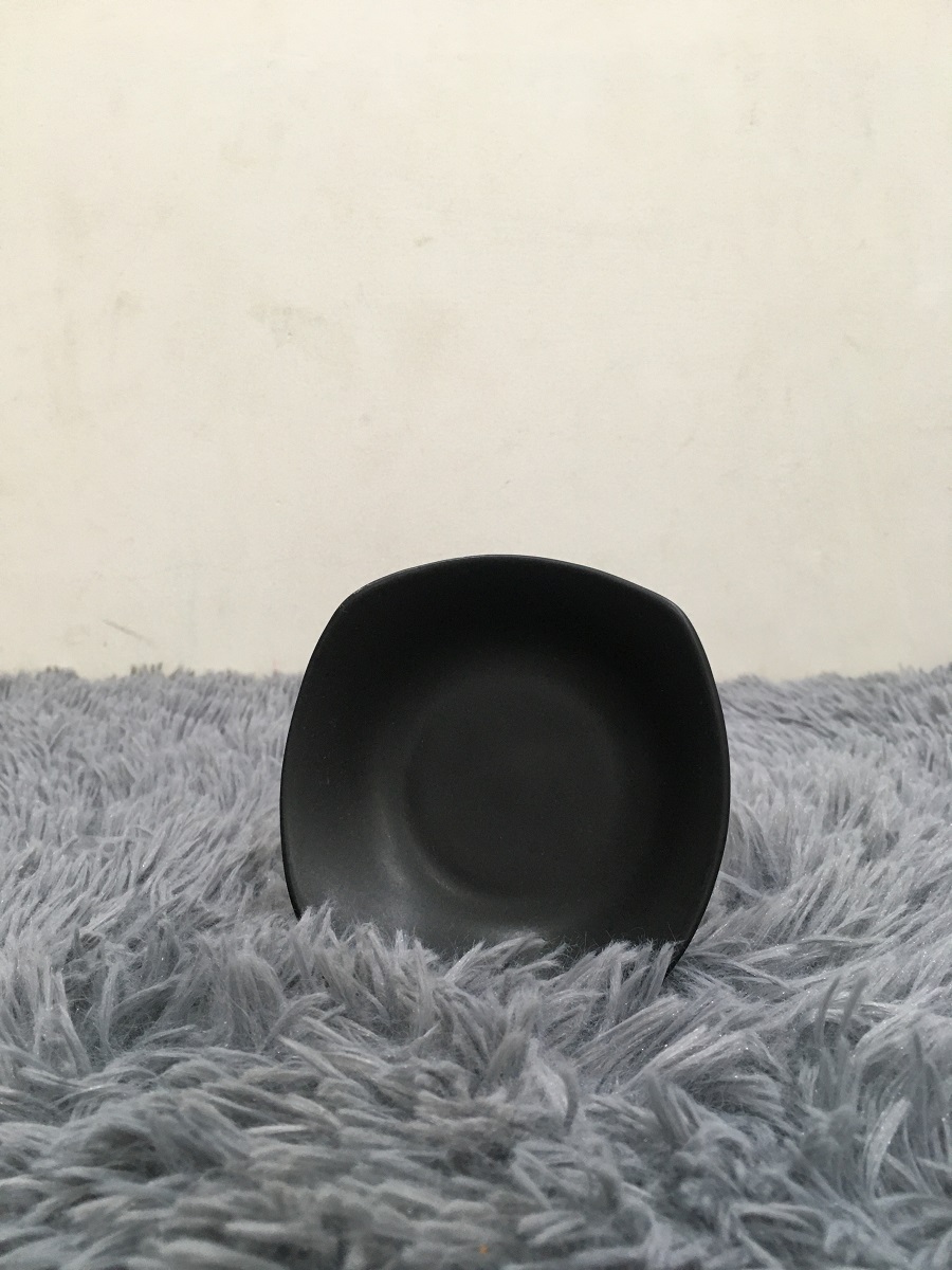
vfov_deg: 61.7
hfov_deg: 48.2
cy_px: 635
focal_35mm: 29
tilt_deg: -10.0
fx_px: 1063
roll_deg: +0.4
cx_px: 476
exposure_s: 1/33
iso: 125
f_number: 2.2
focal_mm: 4.15
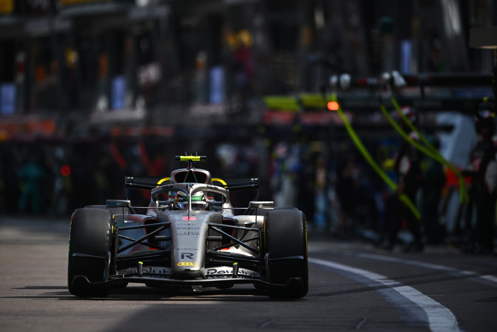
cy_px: 166
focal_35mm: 400
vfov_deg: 3.4
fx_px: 5522
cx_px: 248
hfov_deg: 5.2
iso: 200
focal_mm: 400
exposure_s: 1/3200
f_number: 2.8
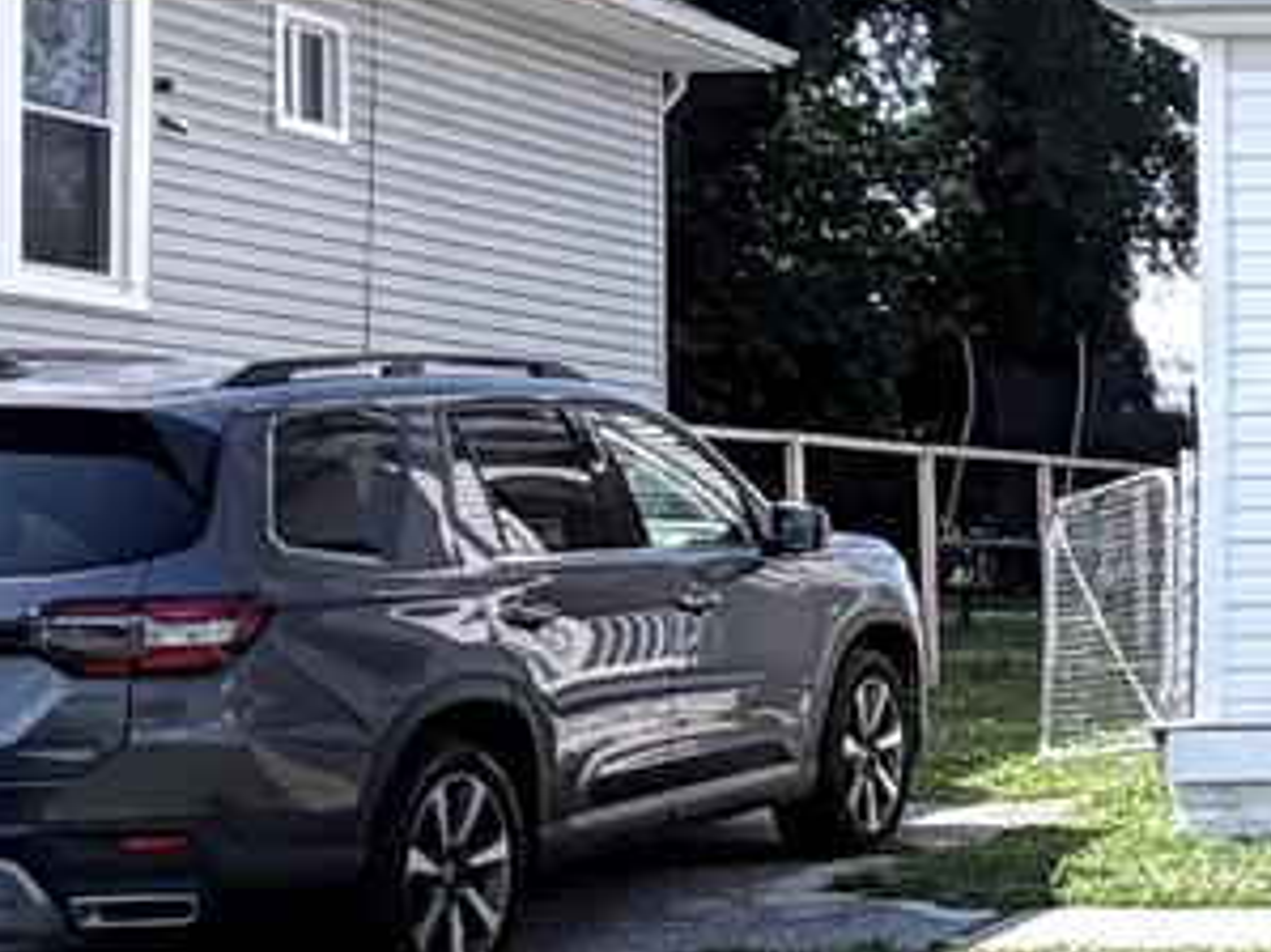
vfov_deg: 15.4
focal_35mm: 96
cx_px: 2397
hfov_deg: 16.5
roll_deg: +0.4
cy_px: 480
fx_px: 3523
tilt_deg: +2.0
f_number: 2.2
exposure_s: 1/770
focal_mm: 2.22
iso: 25
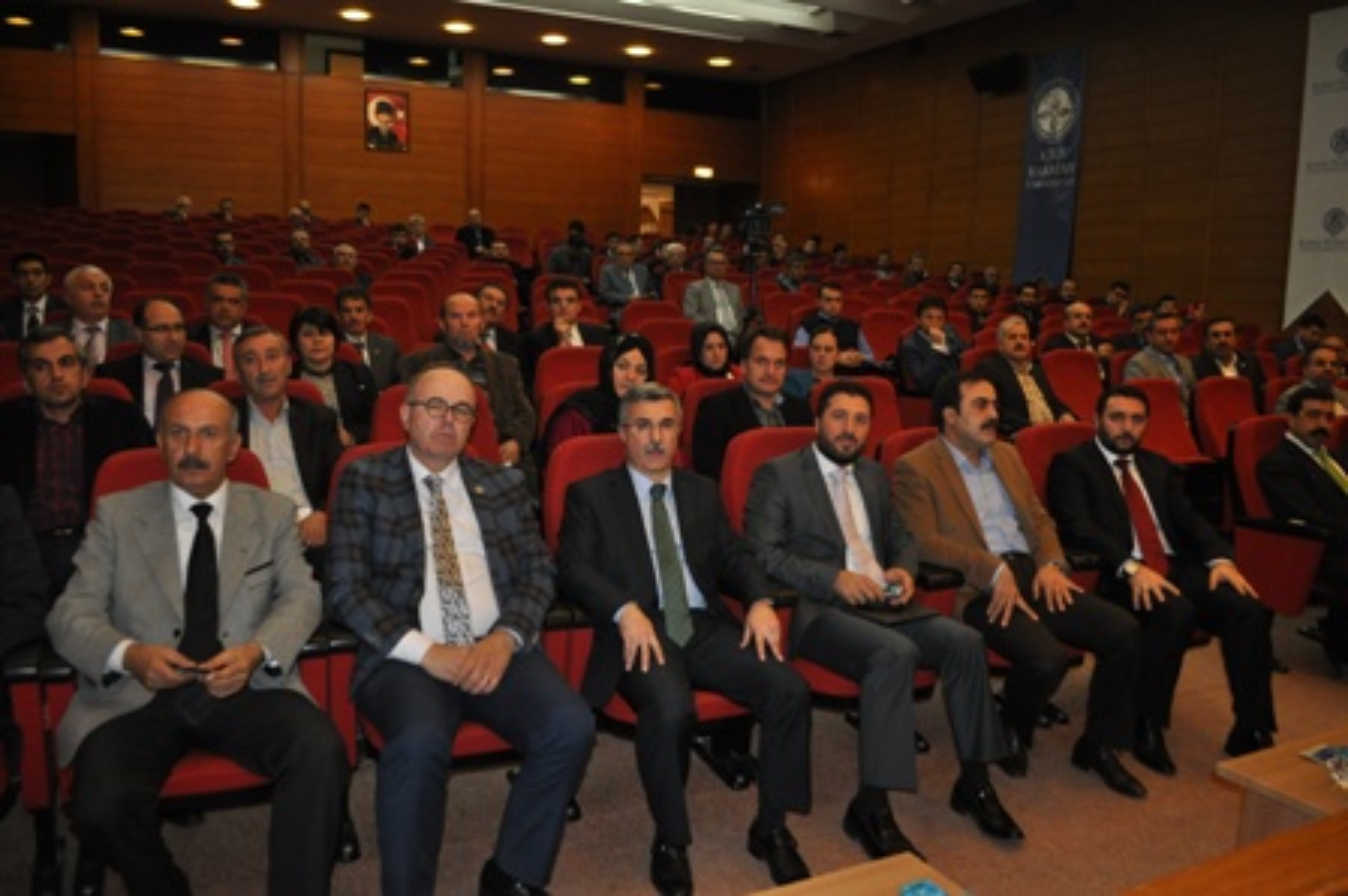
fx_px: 1010
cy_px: 448
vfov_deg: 47.9
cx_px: 674
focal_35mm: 27
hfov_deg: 67.4
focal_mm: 18
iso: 800
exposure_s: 1/60
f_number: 3.5
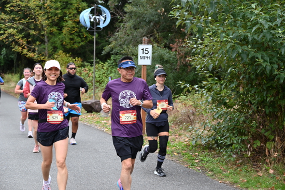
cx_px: 142
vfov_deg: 19.5
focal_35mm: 70
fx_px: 554
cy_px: 95
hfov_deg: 28.8
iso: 900
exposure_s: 1/125
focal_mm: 70
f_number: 6
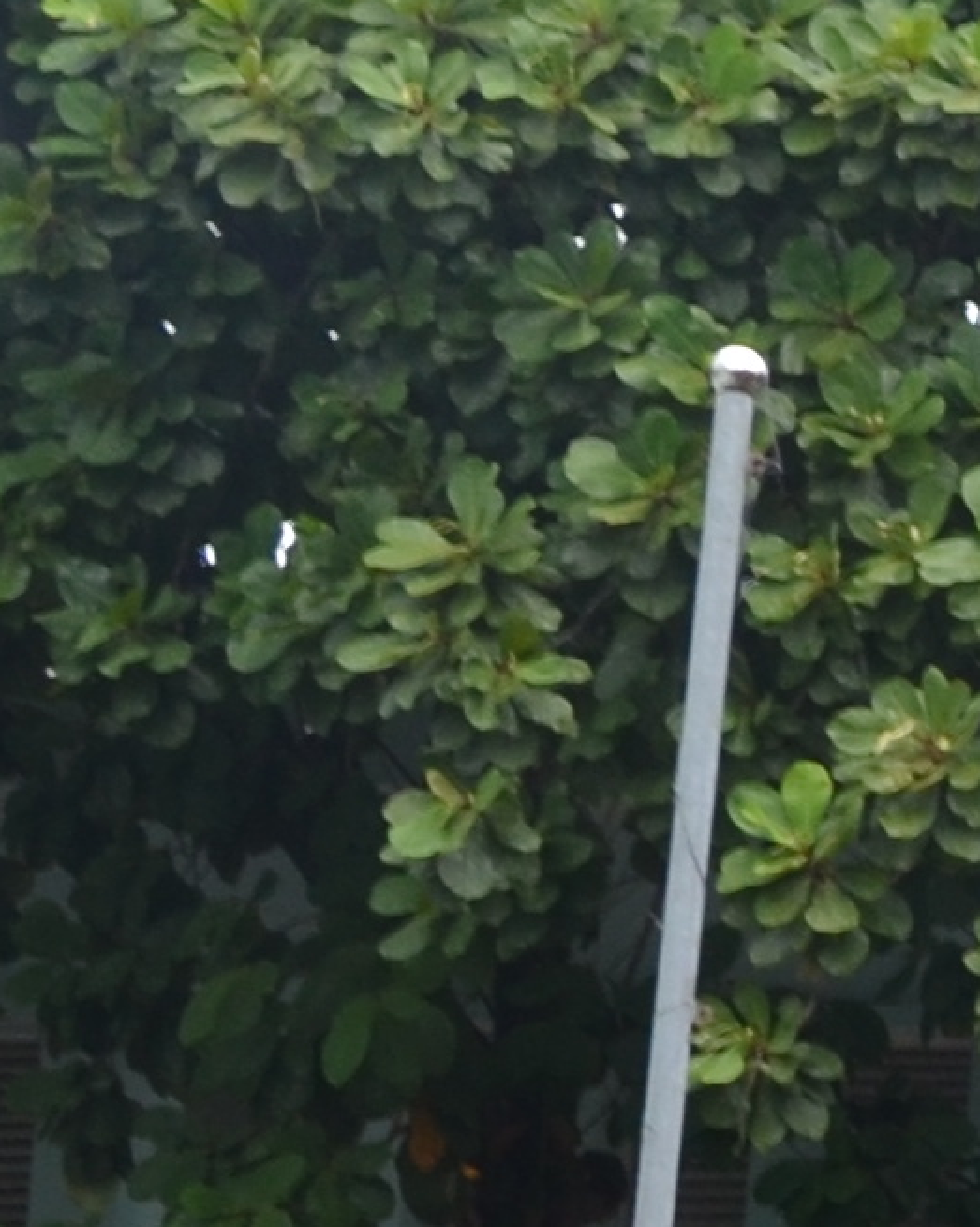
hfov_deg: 5.8
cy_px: 1388
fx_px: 8449
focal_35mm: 233
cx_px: 3774
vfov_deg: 8.2
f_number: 7.1
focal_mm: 22
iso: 200
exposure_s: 1/200
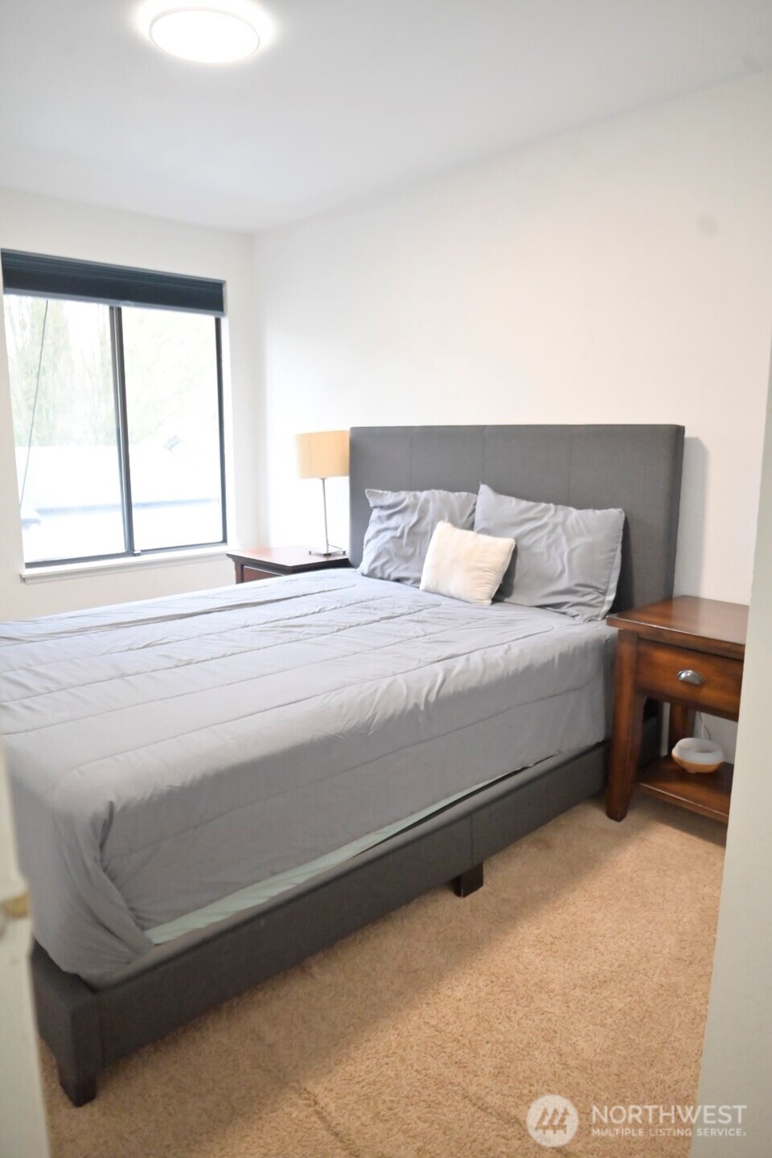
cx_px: 386
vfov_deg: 73.7
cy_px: 579
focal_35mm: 24
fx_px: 772
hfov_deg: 53.1
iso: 3200
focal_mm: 24
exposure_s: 1/250
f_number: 3.5
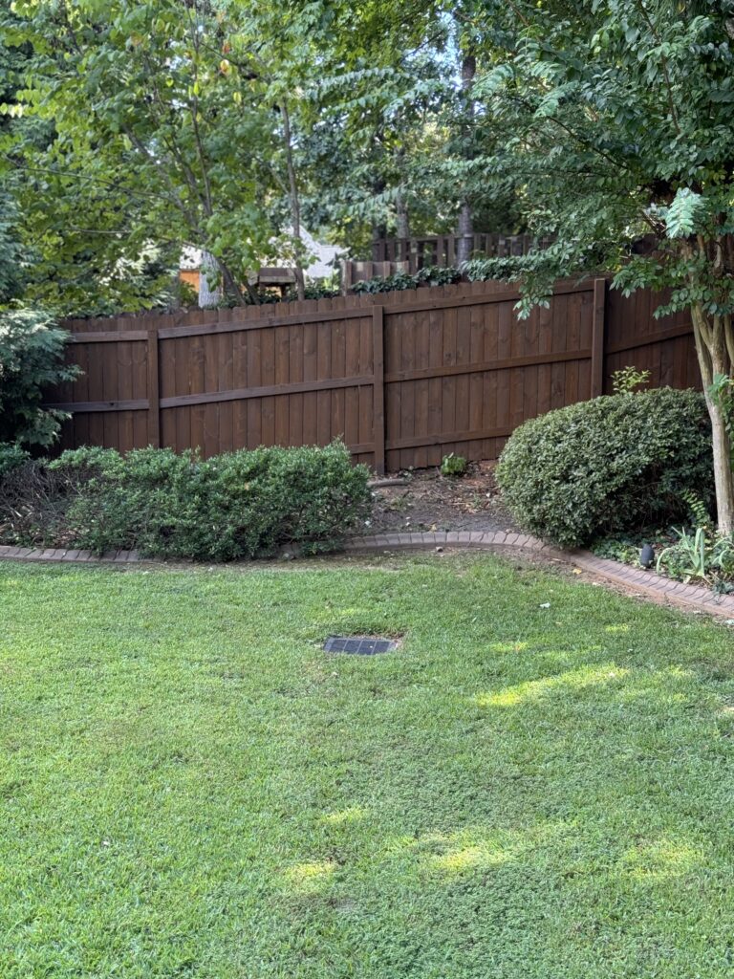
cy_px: 490
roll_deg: +0.4
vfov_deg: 39.7
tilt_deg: -7.2
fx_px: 1357
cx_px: 367
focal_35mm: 48
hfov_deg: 30.3
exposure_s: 1/143
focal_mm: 6.76
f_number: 1.78
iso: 100
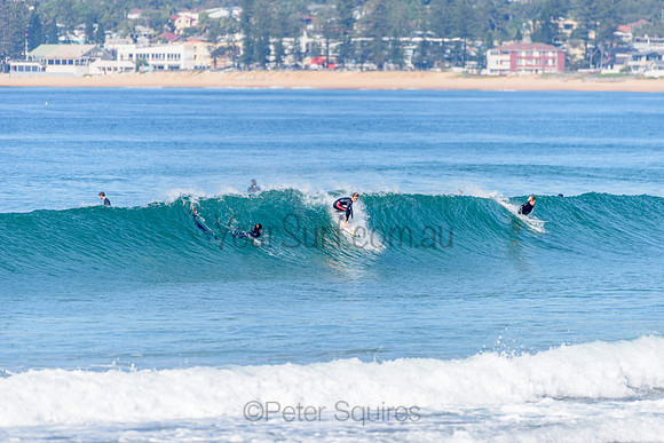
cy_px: 222
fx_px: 9224
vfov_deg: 2.8
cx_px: 332
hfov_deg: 4.1
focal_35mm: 500
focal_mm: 500
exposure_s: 1/2000
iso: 180
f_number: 5.6
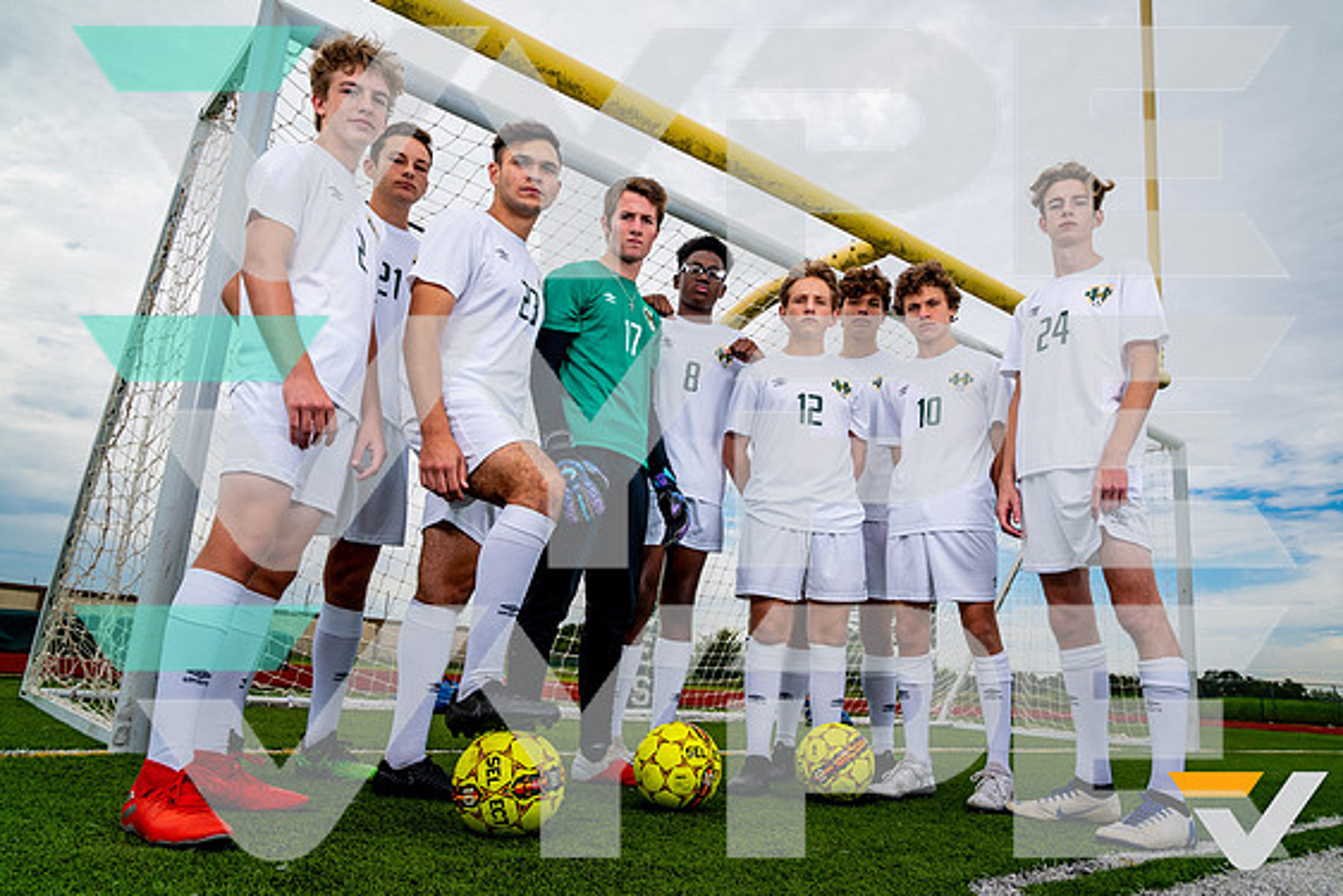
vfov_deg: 51.3
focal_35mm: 25
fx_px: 933
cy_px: 443
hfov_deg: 71.5
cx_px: 688
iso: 100
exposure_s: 1/125
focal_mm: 24
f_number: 9.5
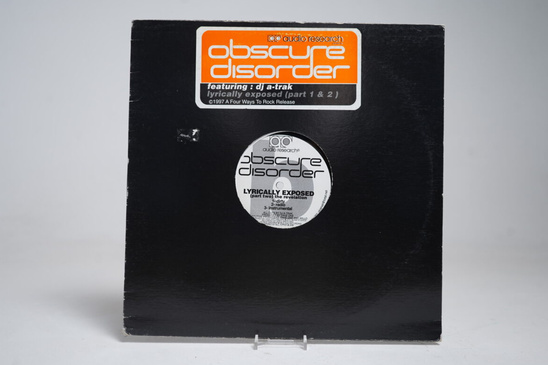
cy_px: 182
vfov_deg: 38.9
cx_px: 280
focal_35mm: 34
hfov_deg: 55.8
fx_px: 517
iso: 64
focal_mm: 33
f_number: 5
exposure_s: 1/8
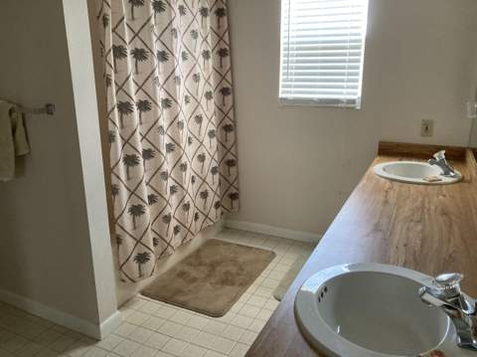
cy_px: 178
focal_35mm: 28
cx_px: 238
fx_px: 385
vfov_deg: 49.7
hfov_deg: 63.5
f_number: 1.8
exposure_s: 1/60
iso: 160
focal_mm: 3.99
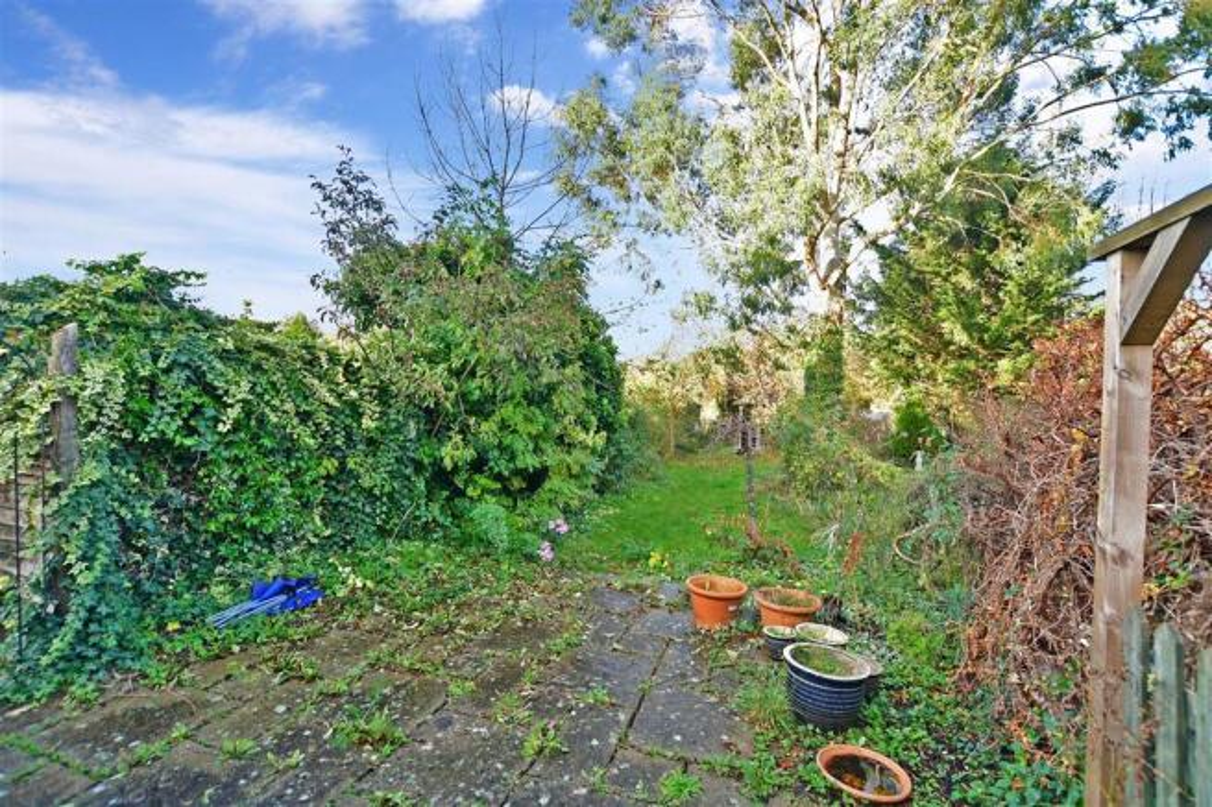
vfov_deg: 77.3
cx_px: 606
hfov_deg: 100.4
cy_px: 404
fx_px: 505
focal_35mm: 15
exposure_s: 1/50
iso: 250
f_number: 5.6
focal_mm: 10
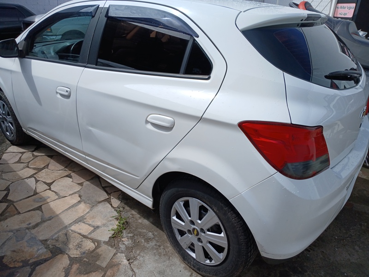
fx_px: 277
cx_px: 184
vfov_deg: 53.1
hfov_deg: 67.3
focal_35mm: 26
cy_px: 138
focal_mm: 3.98
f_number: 1.8
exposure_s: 1/660
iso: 20
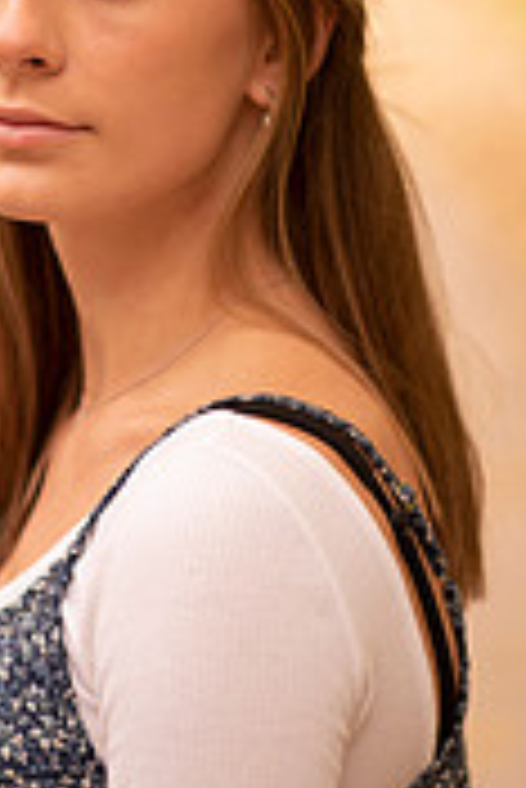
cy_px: 122
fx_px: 4768
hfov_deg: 6.3
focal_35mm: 218
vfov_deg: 9.4
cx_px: 90
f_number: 1.8
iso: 100
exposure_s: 1/400
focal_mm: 85
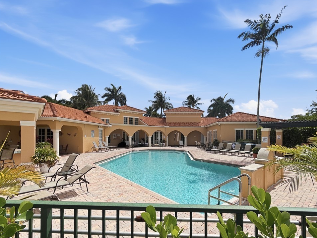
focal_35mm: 15
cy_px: 119
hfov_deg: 98.1
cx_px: 165
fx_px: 137
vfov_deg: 81.7
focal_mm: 2.2
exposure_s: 1/2165
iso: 20
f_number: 2.2
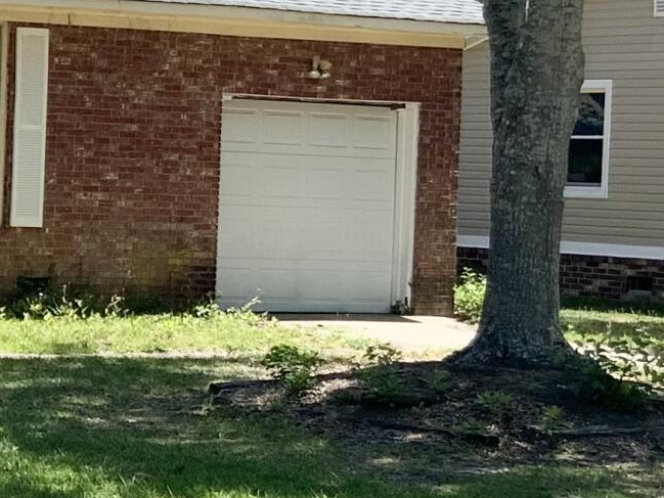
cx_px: -395
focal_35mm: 134
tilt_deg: -0.4
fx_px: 2571
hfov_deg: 13.7
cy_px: 180
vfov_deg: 11.1
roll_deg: -1.5
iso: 16
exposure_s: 1/1076
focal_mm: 3
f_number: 1.8
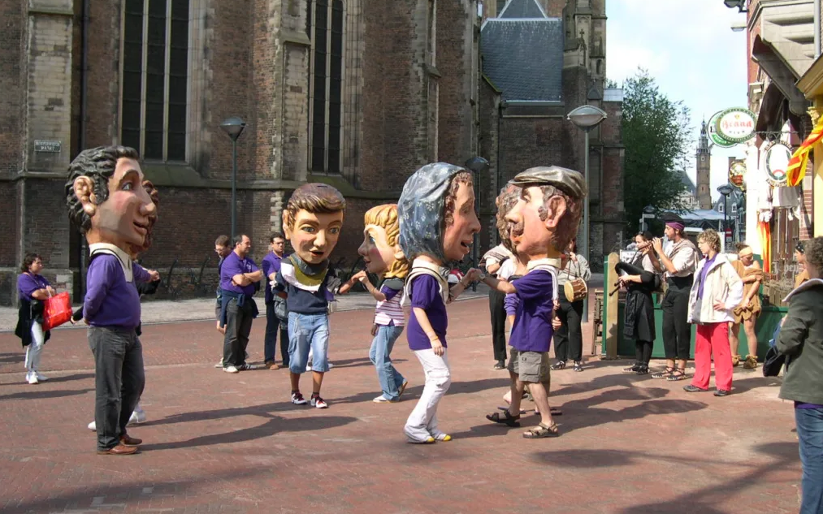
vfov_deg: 28.6
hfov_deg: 44.4
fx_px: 1009
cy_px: 241
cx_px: 409
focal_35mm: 45
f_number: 2.9
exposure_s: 1/506
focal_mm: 9
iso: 100
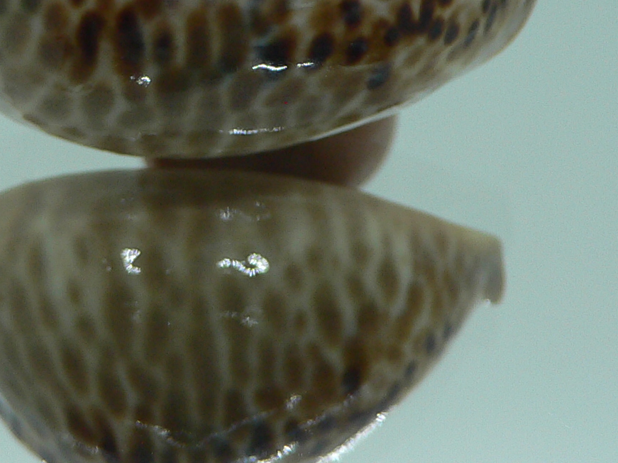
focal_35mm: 81
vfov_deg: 17.8
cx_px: 206
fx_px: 1446
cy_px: -3
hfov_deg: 24.0
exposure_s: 1/60
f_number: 2.8
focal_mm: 4.6
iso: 80
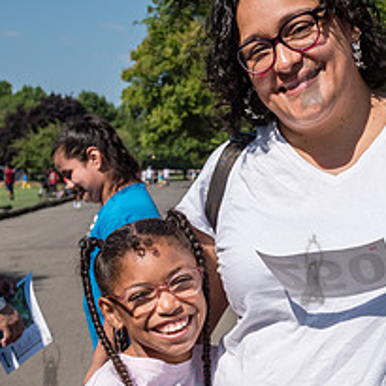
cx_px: 295
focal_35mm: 105
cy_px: 273
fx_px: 1325
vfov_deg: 16.5
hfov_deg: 16.5
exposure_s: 1/2000
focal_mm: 40
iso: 200
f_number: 6.3
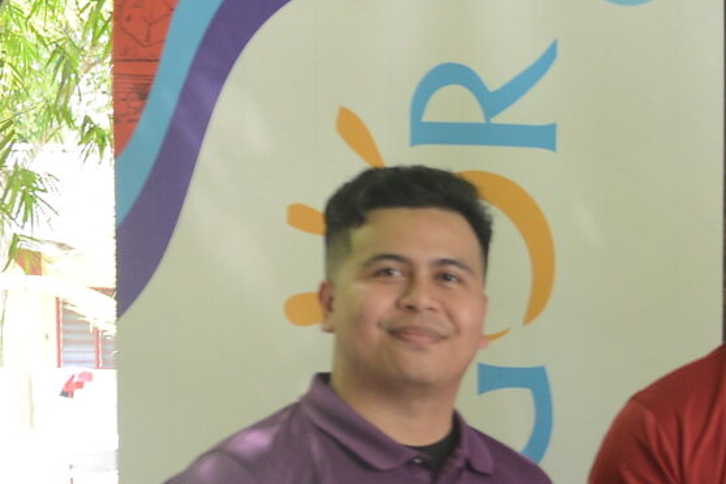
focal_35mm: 161
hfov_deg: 11.5
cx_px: 1449
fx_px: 3246
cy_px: 649
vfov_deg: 8.4
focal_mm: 35
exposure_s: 1/100
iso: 640
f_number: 4.5
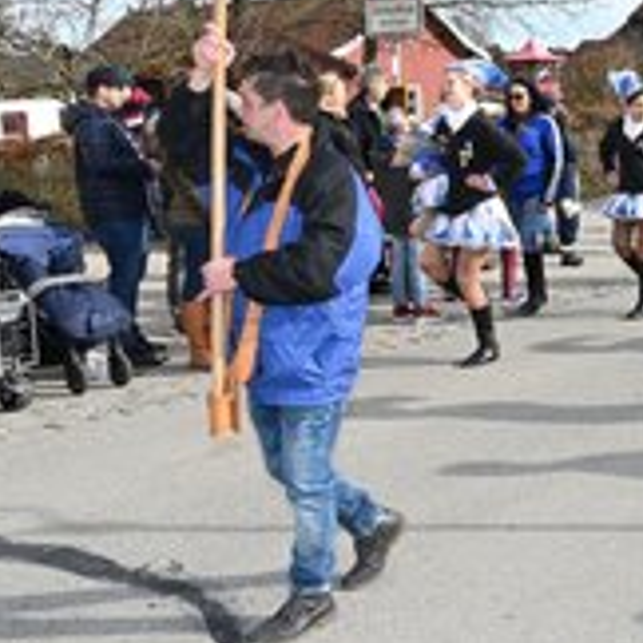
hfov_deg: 25.0
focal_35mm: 64
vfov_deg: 26.7
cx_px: 710
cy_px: 210
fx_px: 1346
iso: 1000
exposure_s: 1/200
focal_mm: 30.5
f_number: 22
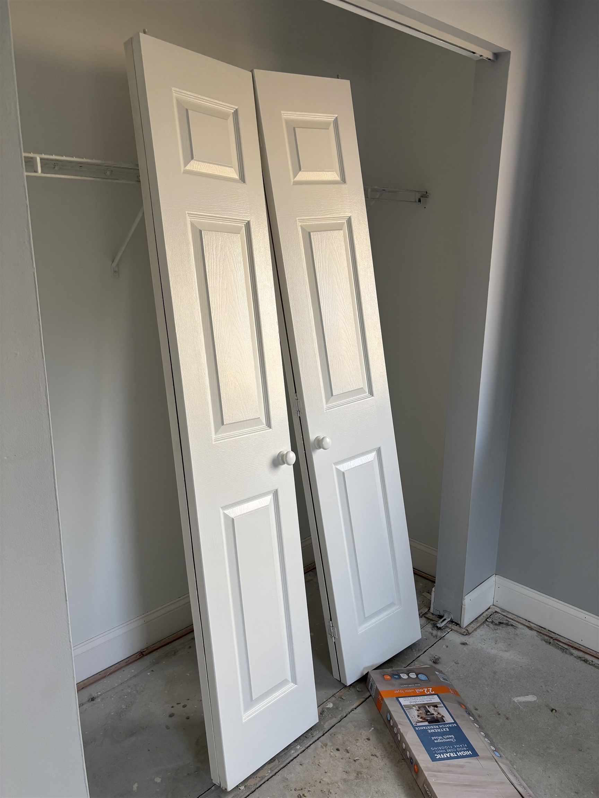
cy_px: 399
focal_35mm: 26
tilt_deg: -14.5
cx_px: 300
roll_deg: -0.2
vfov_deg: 67.3
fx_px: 600
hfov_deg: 53.1
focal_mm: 5.96
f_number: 1.6
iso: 80
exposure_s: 1/60
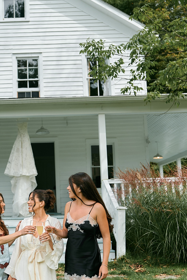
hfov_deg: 27.5
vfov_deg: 41.1
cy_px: 156
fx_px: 374
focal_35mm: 48
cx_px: 35
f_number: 2
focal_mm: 28
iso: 320
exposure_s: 1/3200
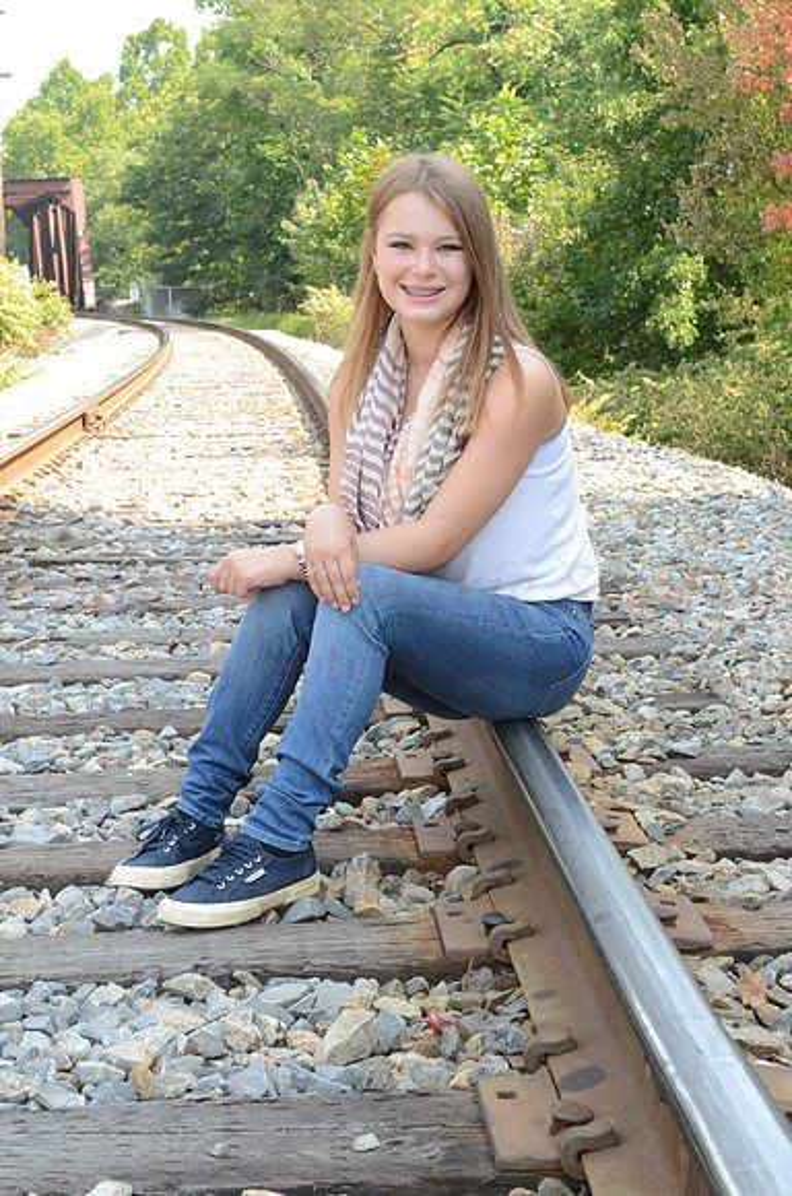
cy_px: 598
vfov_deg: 30.6
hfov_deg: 20.5
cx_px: 396
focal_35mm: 66
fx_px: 2188
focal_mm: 44
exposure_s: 1/125
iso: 640
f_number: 11
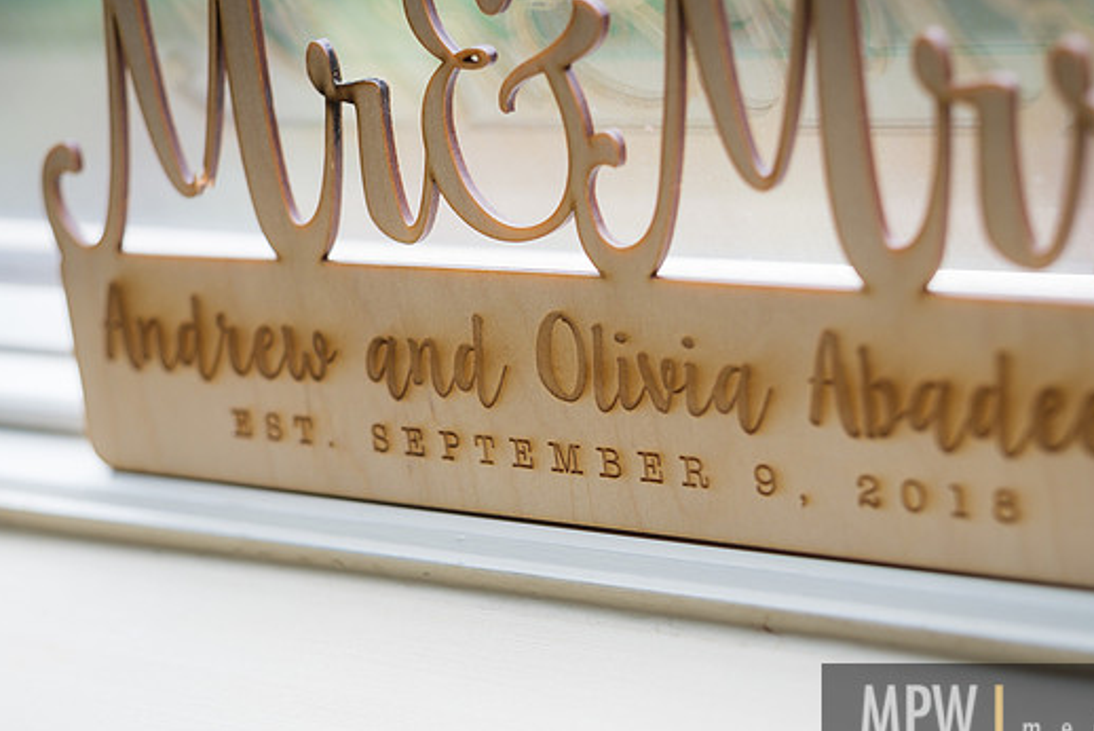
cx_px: 587
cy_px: 388
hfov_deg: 21.7
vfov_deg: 14.6
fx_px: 2858
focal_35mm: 94
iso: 200
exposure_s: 1/125
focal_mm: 56
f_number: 2.8
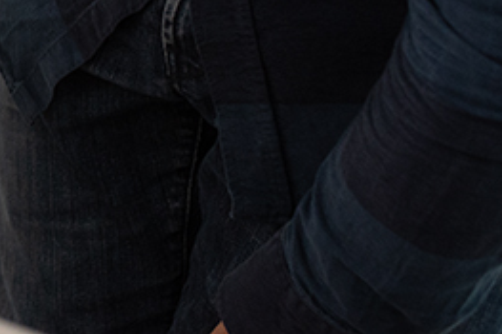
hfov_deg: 11.1
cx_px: -630
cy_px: -369
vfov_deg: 8.1
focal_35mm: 160
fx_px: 2230
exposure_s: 1/320
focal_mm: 35
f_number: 3.5
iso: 500
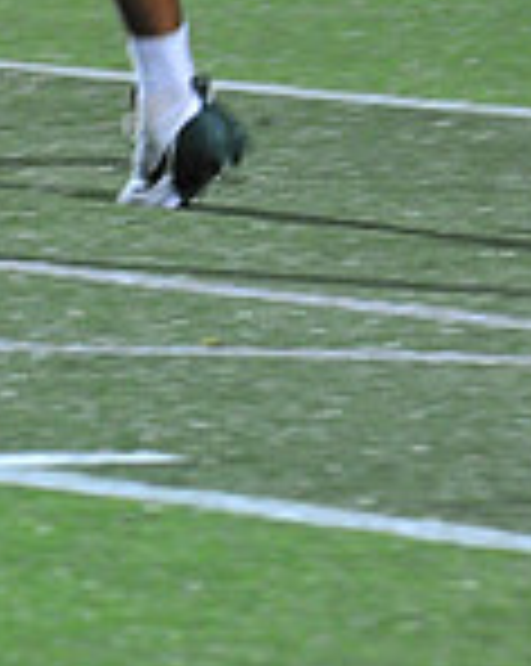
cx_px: -158
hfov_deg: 1.5
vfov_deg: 1.9
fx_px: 20295
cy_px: -616
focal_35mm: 1031
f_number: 5.6
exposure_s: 1/200
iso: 6400
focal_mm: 280
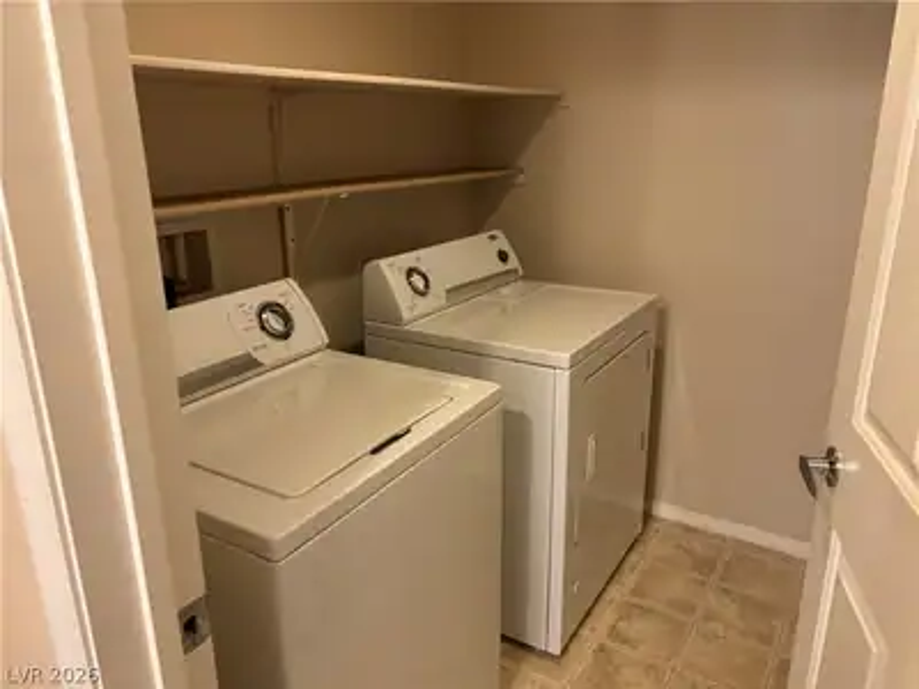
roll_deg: -0.1
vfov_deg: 53.1
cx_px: 460
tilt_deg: -17.1
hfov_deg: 67.3
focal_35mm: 26
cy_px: 344
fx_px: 690
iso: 320
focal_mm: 5.96
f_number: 1.6
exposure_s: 1/60
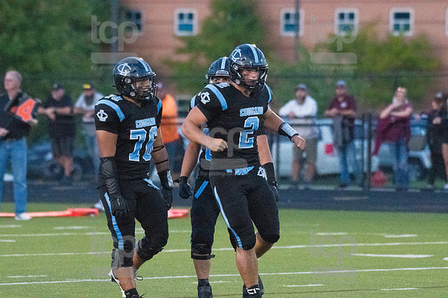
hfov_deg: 5.1
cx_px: 224
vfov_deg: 3.4
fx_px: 5037
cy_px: 149
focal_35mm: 405
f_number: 5.6
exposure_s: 1/2000
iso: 8000
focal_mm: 270
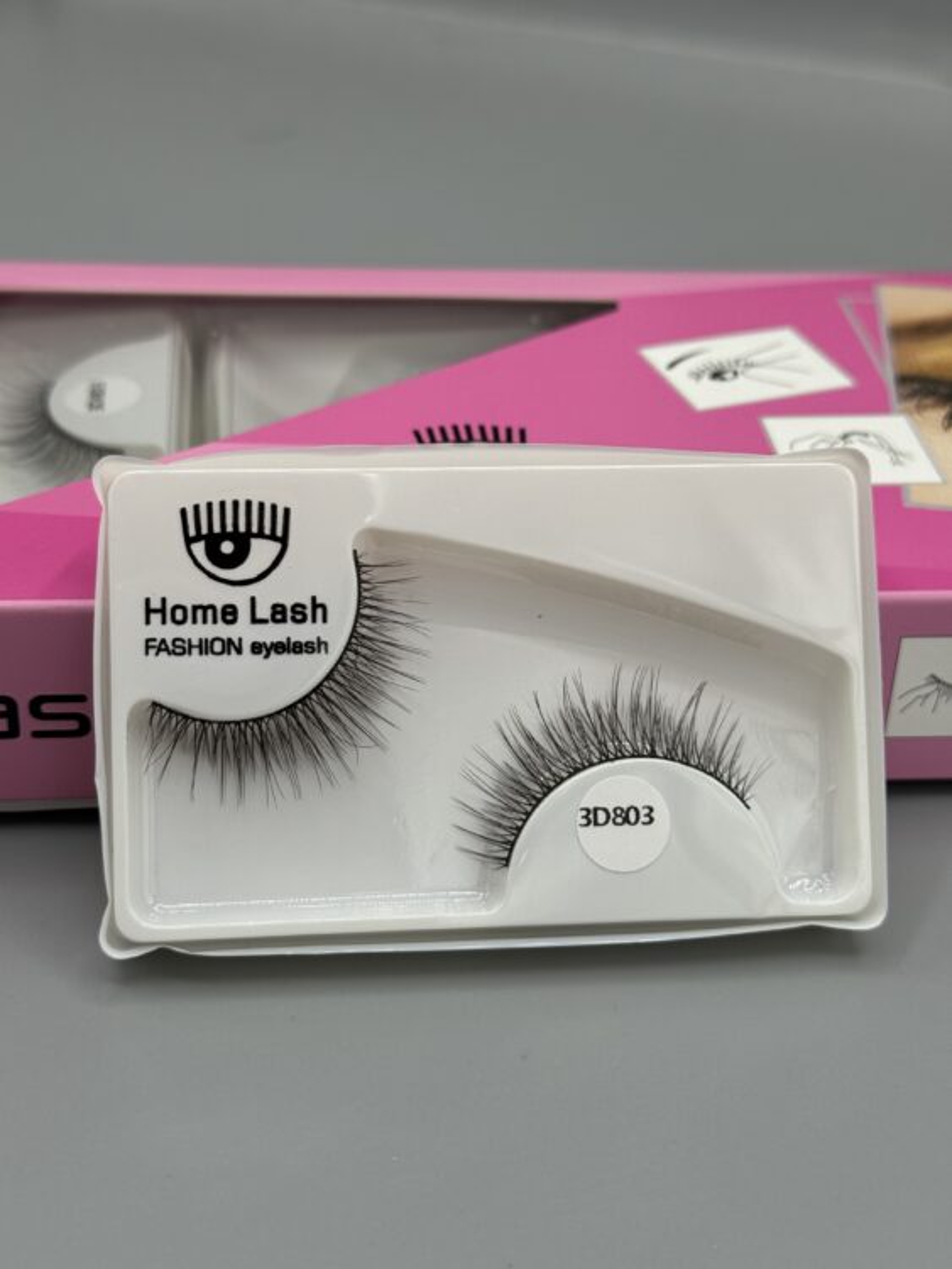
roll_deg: -1.1
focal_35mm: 48
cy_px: 634
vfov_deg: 39.6
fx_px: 1759
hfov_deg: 30.3
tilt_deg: -33.8
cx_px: 476
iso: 64
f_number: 1.78
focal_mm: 6.86
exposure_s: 1/1366
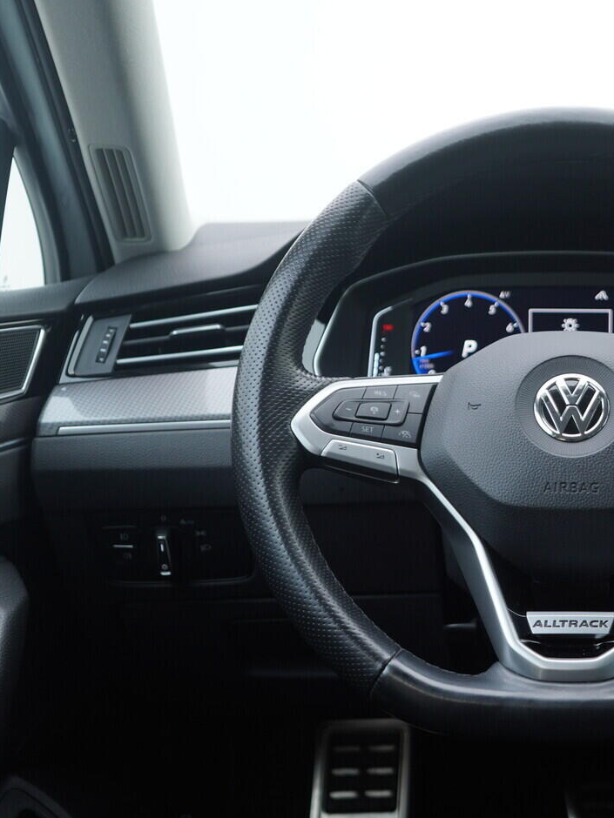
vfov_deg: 36.2
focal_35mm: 53
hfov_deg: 26.6
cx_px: 555
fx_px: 1253
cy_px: 409
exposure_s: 1/40
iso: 125
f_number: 2.8
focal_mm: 24
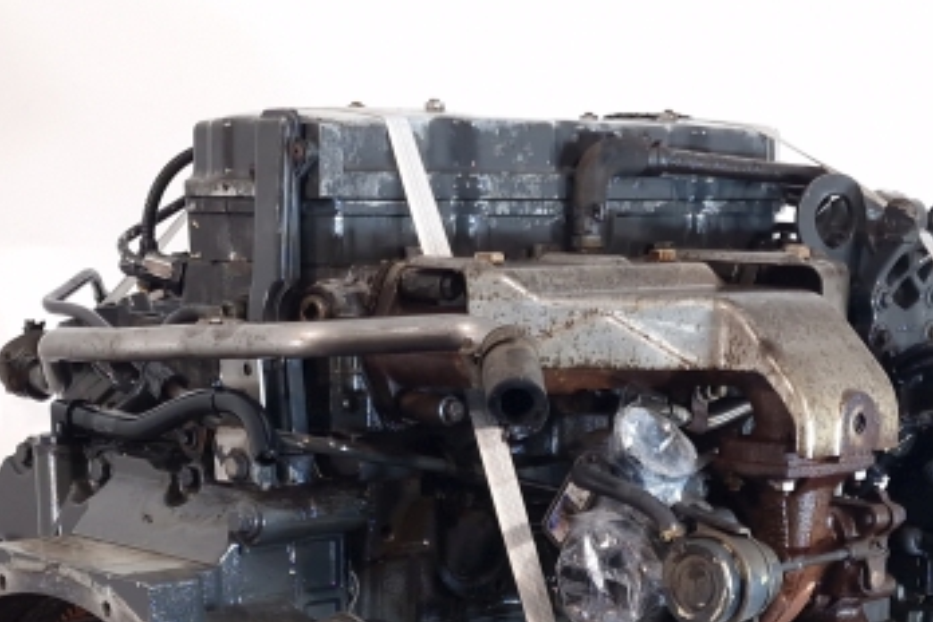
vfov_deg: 22.8
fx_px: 1425
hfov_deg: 36.2
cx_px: 488
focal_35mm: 55
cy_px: 732
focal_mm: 6.4
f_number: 1.8
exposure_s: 1/50
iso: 80
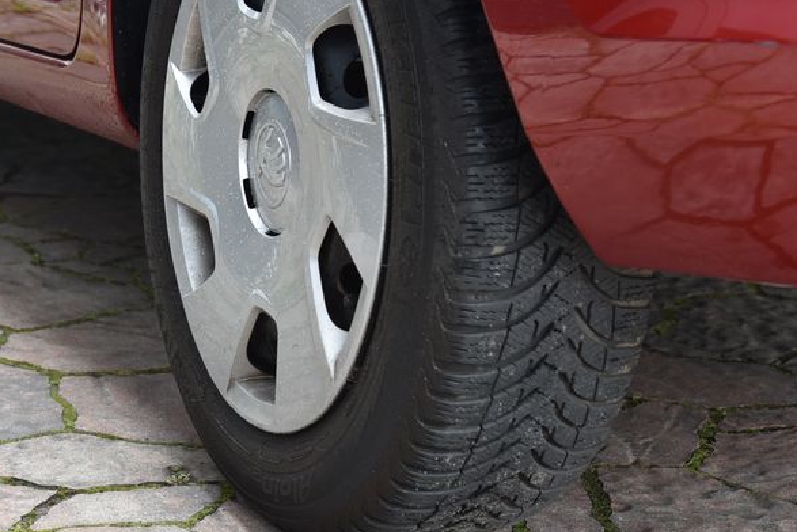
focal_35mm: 96
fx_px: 2126
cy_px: 133
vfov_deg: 14.2
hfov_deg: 21.2
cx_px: 270
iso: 500
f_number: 5.6
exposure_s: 1/125
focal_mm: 55
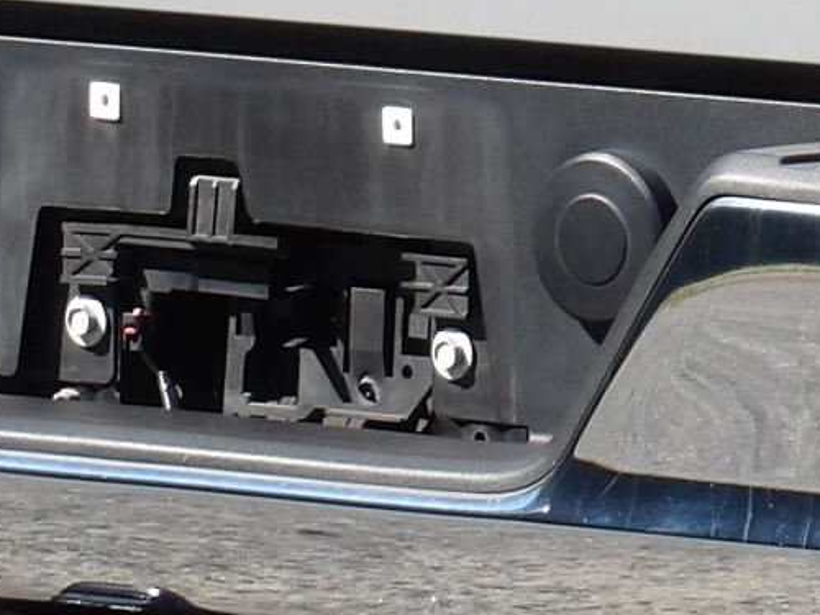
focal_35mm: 1152
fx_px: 27289
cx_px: 684
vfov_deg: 1.3
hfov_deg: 1.7
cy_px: -153
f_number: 4.5
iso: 100
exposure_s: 1/327
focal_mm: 39.8
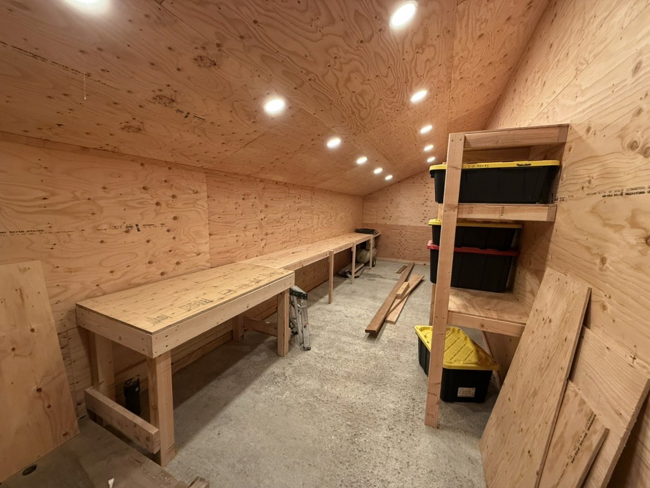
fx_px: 263
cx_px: 325
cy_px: 244
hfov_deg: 102.1
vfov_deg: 85.7
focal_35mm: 14
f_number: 2.2
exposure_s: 1/120
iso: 320
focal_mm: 2.22
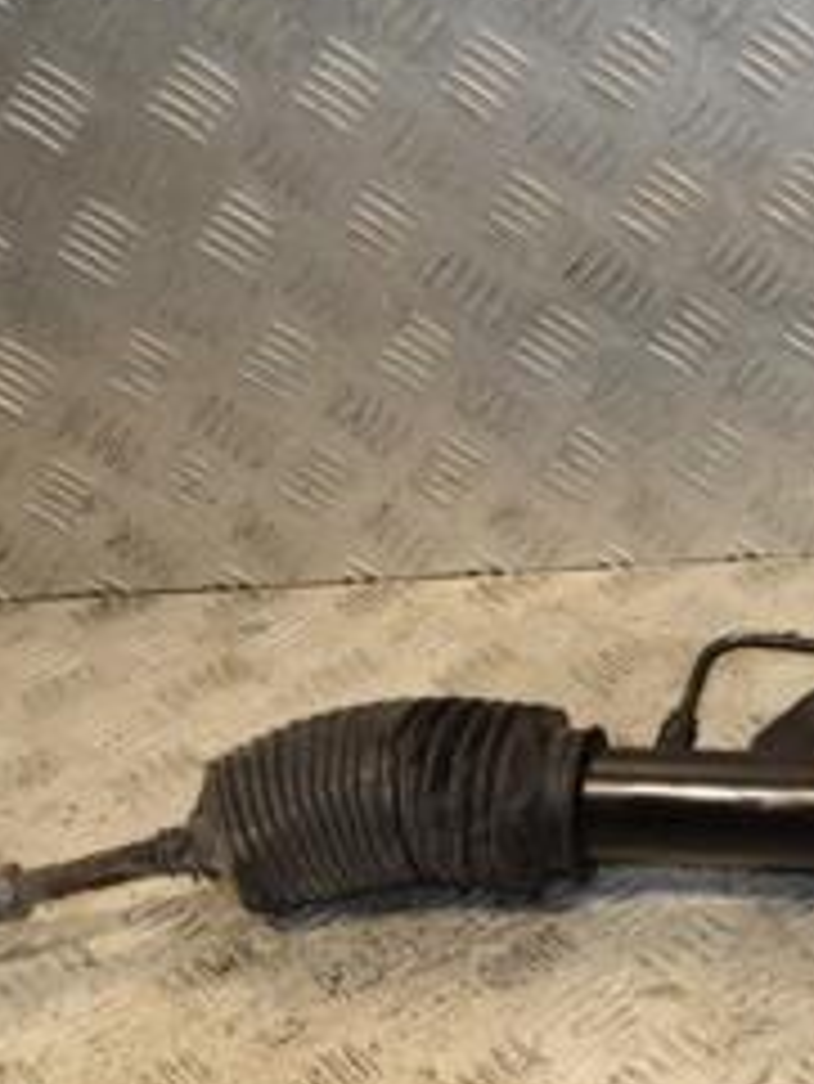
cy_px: 612
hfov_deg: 16.9
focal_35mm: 79
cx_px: 1228
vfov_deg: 24.7
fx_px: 2475
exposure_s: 1/200
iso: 800
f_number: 5.6
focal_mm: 22
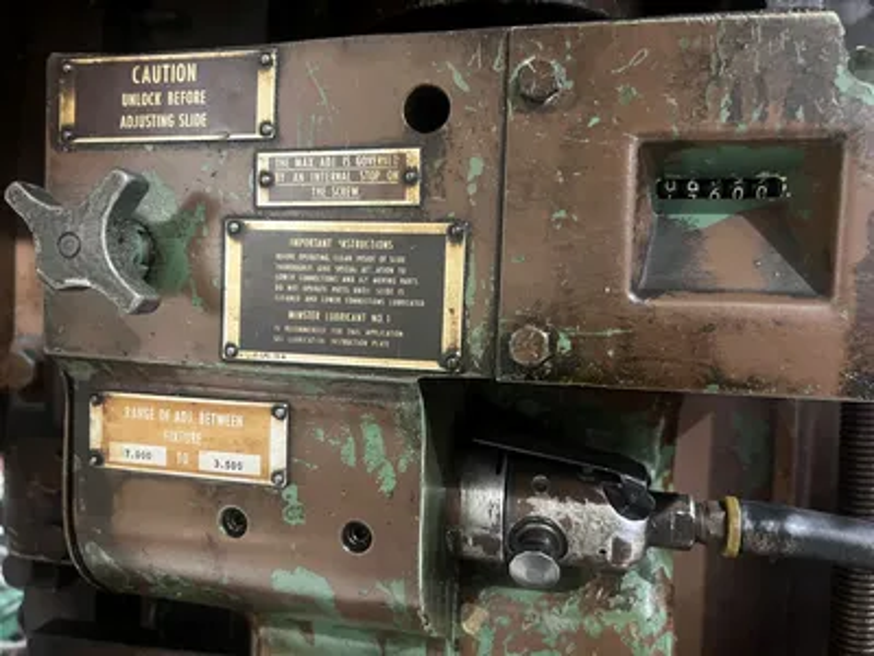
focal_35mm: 26
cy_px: 328
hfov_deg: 67.3
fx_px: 656
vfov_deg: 53.1
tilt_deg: -2.5
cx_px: 437
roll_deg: -1.5
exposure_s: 1/30
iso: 640
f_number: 1.5
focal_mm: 5.7
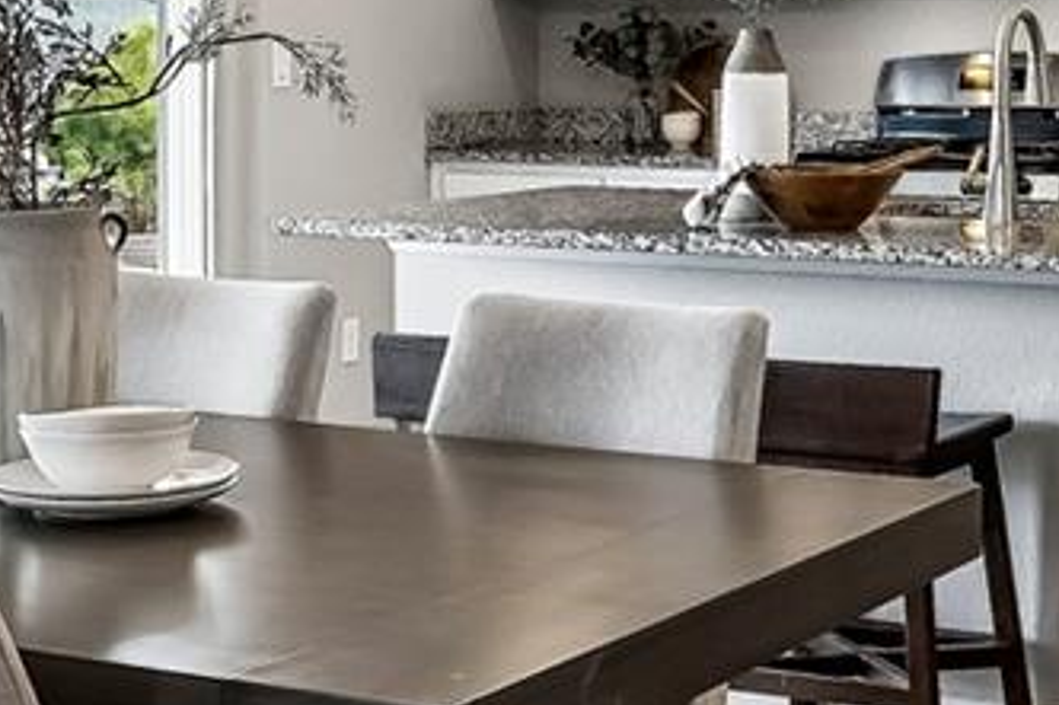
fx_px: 2482
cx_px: 654
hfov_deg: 24.0
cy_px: 16
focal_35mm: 84
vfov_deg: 15.9
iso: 400
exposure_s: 1/60
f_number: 10
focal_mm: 17.5
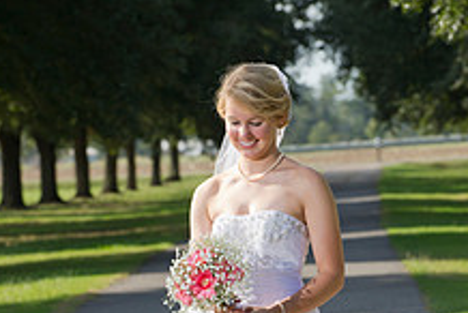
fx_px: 4556
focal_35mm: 350
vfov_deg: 3.9
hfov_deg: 5.9
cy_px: 394
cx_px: 242
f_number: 7.1
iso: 250
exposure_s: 1/250
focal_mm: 170
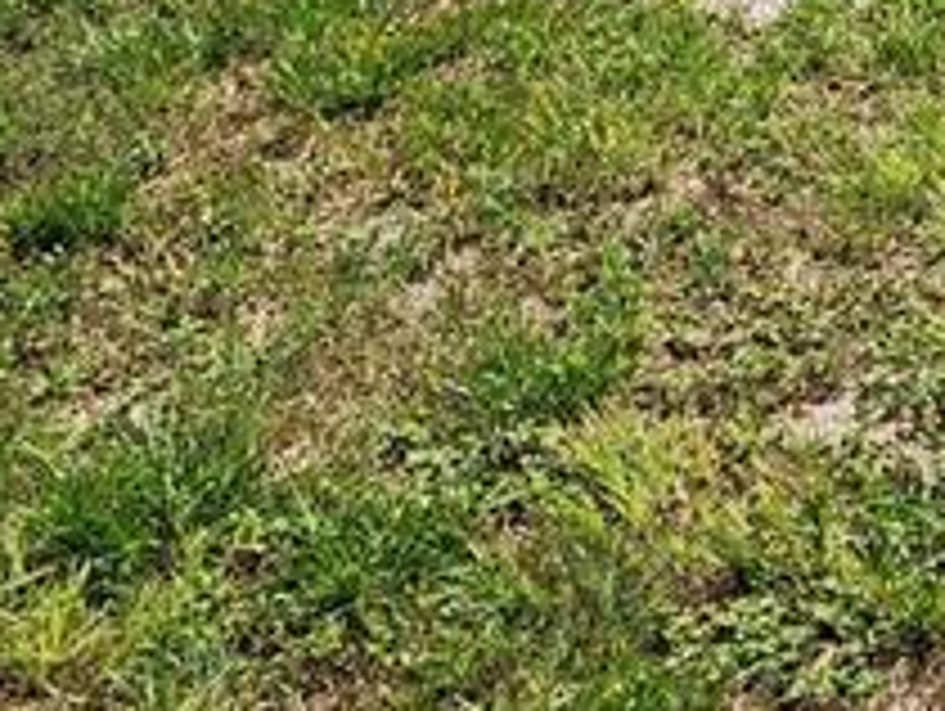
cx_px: 1539
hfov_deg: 15.7
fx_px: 3061
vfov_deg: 11.8
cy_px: -711
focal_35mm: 112
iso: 20
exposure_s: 1/2686
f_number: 1.8
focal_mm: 5.4
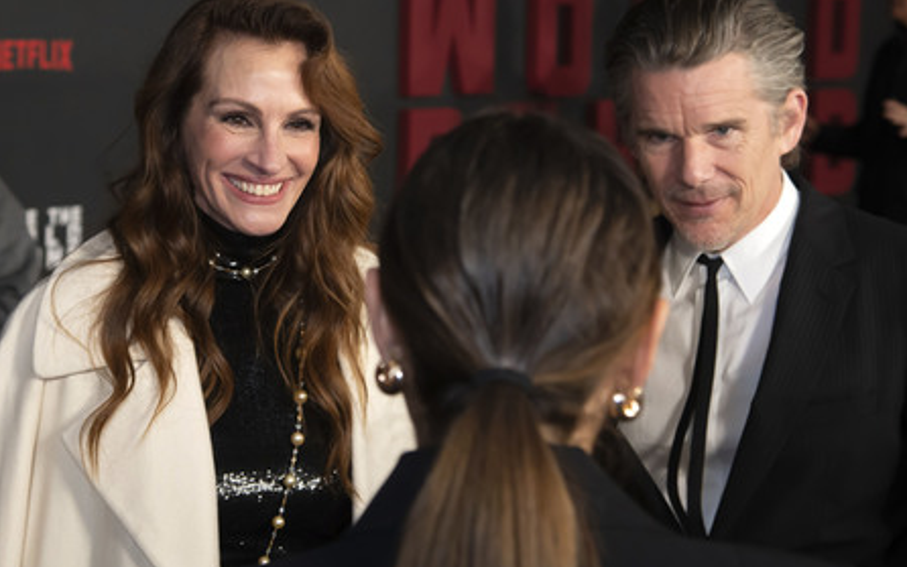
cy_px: 268
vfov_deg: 19.4
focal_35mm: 67
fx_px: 1657
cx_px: 457
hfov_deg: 30.6
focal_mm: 65
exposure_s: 1/200
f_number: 5
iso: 2000
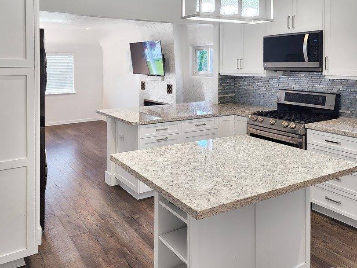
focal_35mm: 29
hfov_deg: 61.5
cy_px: 109
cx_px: 159
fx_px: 299
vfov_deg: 48.0
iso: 80
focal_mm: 6.4
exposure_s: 1/120
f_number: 1.8
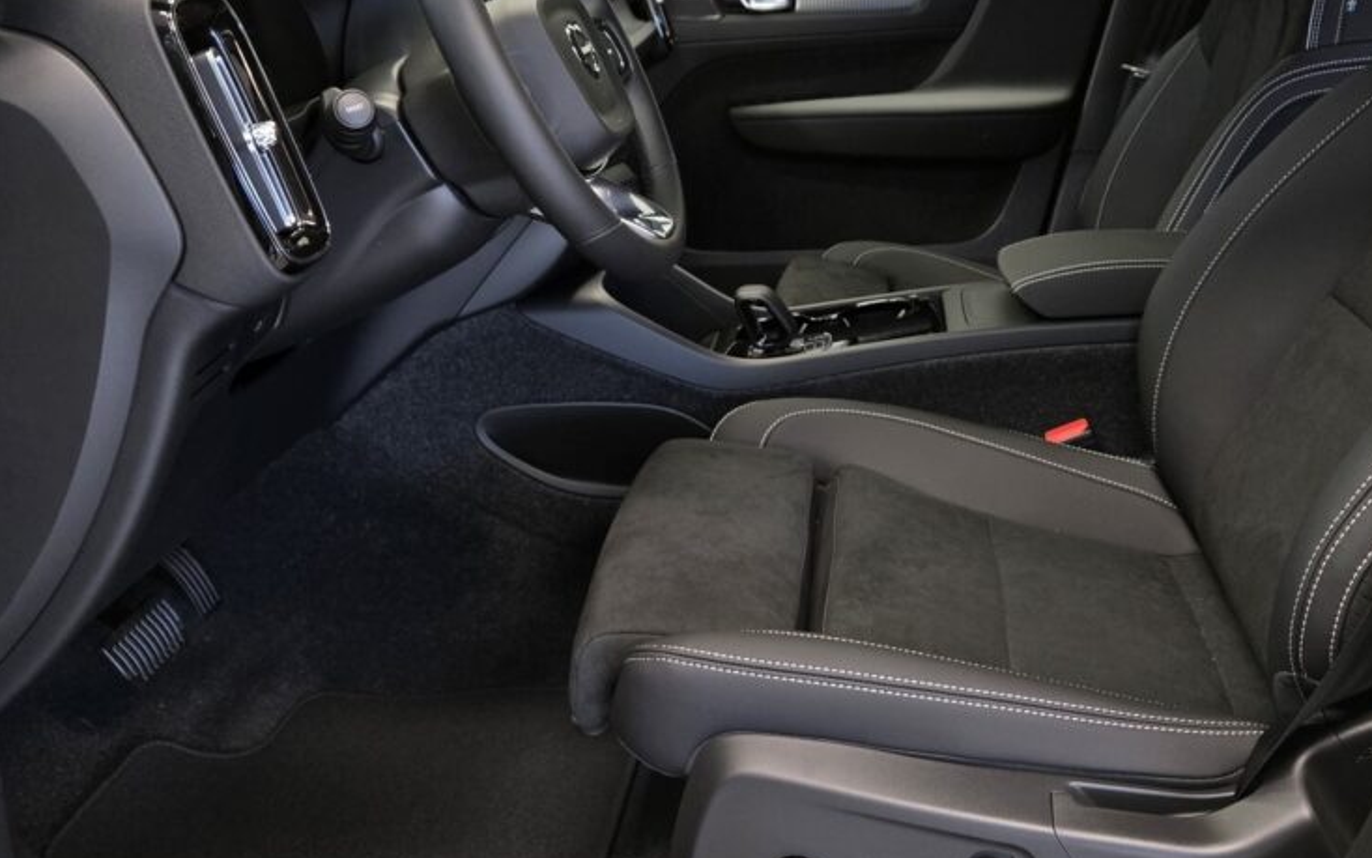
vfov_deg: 36.9
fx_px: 1272
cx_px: 800
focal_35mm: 34
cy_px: 284
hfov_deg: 56.4
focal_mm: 5.4
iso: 320
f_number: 1.8
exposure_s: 1/100
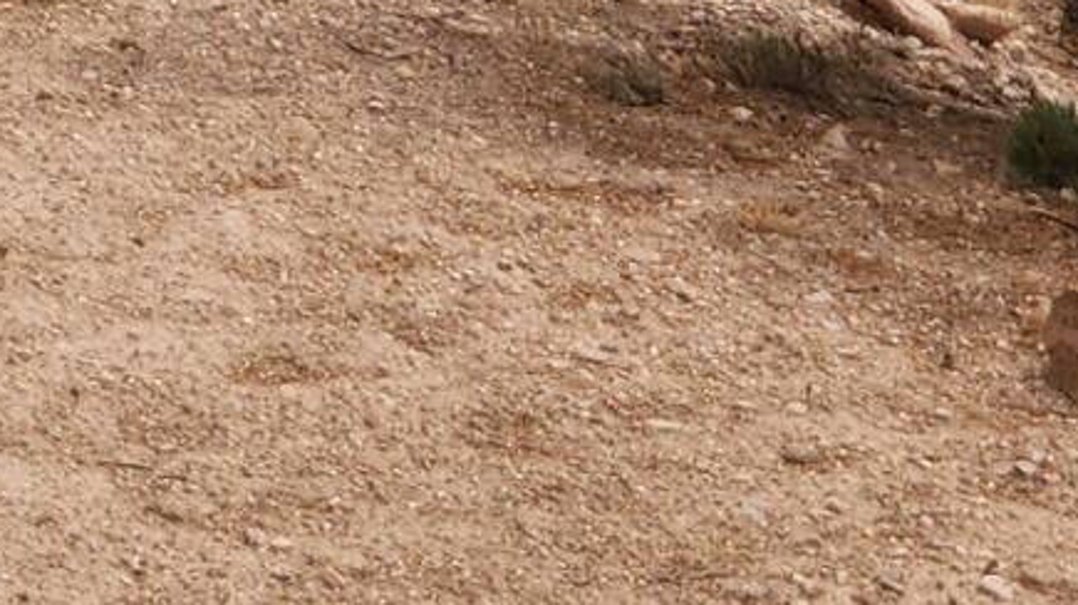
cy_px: -927
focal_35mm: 173
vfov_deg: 6.6
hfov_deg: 11.9
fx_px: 4942
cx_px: -501
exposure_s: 1/1920
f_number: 1.8
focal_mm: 5.4
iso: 20
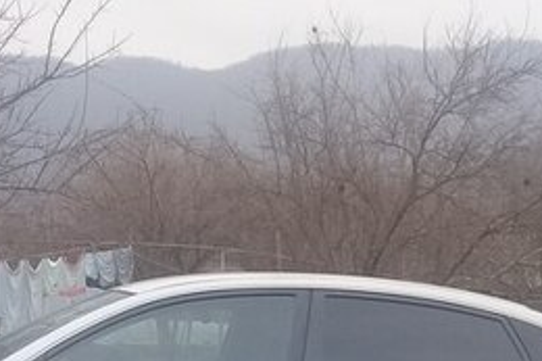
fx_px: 1234
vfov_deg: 15.7
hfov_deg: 24.7
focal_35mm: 82
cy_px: 494
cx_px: 194
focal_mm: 3.3
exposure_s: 1/100
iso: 64
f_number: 2.2
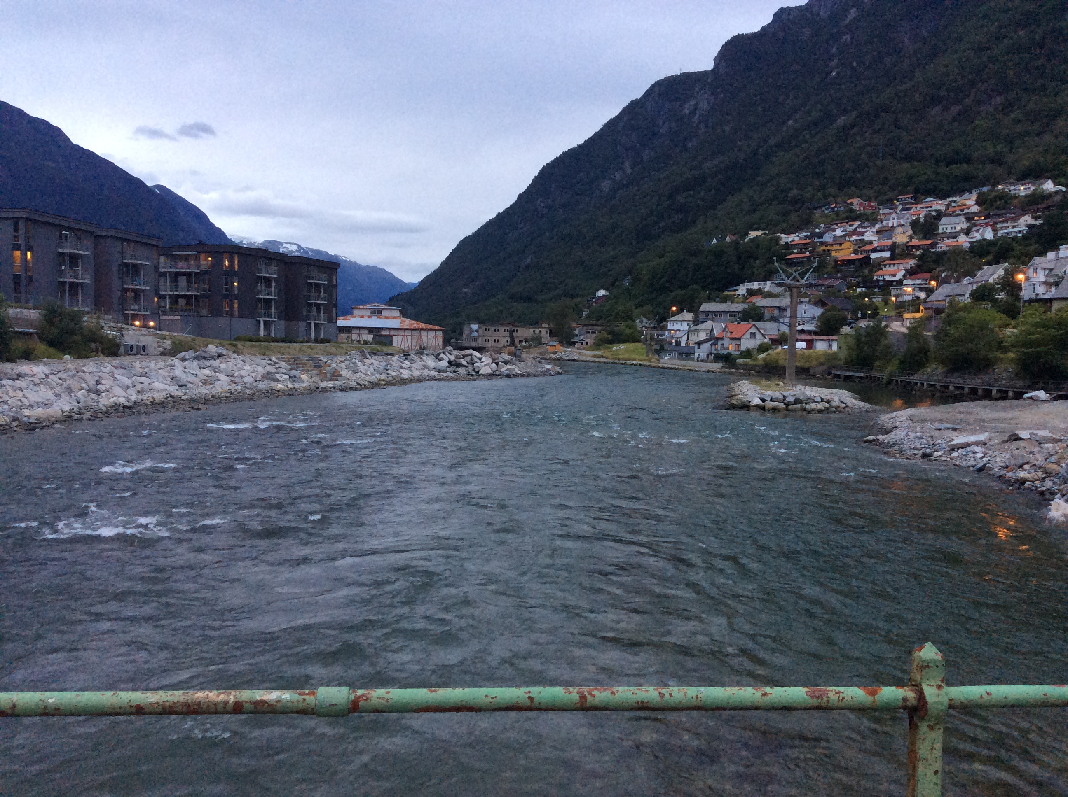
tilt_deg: -3.7
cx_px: 534
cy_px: 398
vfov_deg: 44.1
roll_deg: +0.1
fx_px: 986
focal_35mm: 32
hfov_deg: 56.9
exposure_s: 1/25
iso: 100
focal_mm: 3.3
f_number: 2.4
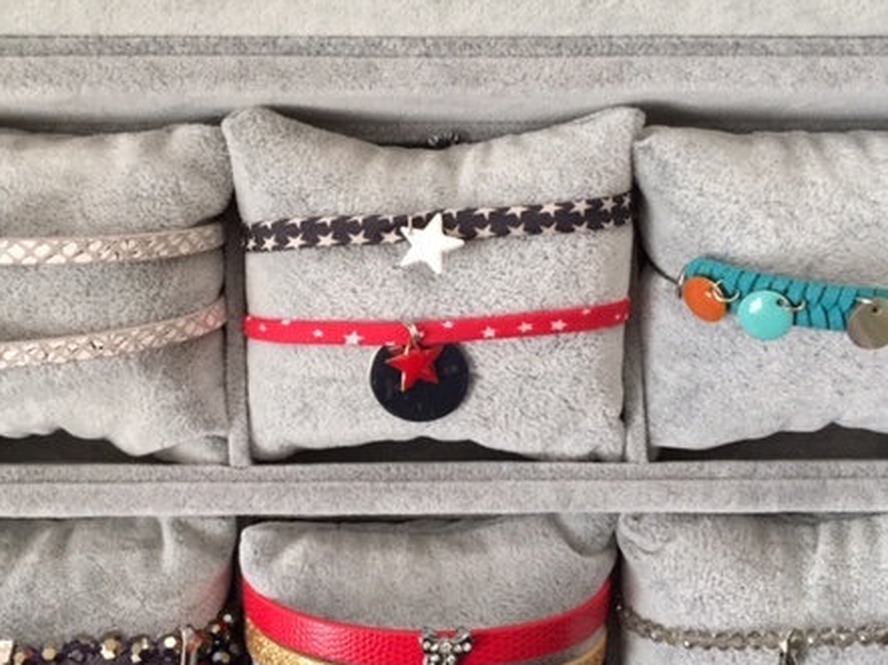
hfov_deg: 44.8
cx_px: 426
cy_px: 368
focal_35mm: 42
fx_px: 1077
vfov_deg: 34.3
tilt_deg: -87.6
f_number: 2.2
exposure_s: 1/8
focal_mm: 4.15
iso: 125
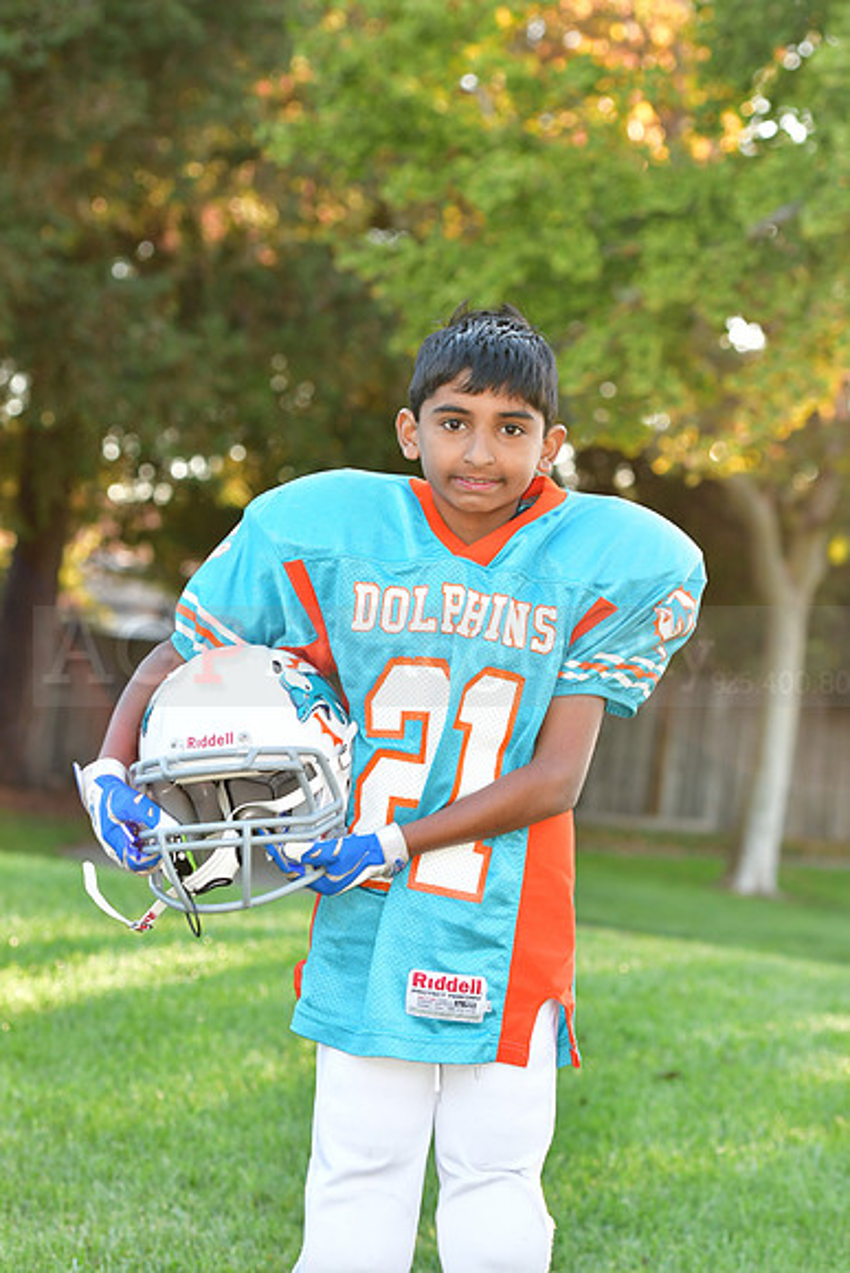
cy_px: 636
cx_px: 425
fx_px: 4884
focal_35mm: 138
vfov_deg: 14.9
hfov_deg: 9.9
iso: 400
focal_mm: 92
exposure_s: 1/125
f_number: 4.5
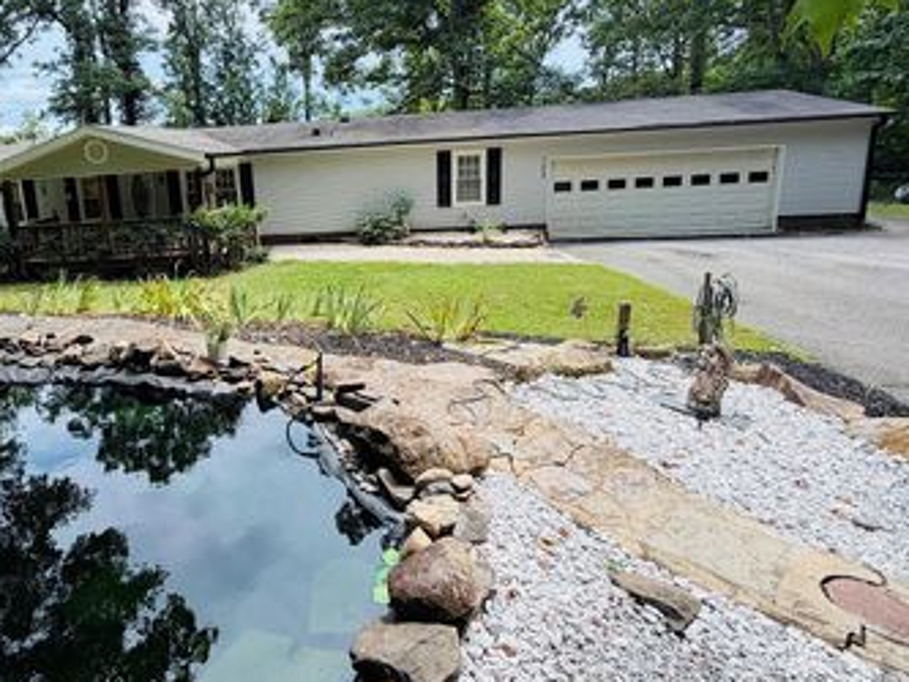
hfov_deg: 77.1
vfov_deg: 62.7
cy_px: 263
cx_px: 325
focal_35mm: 21
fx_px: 552
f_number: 2.2
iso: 50
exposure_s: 1/502
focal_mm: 2.22
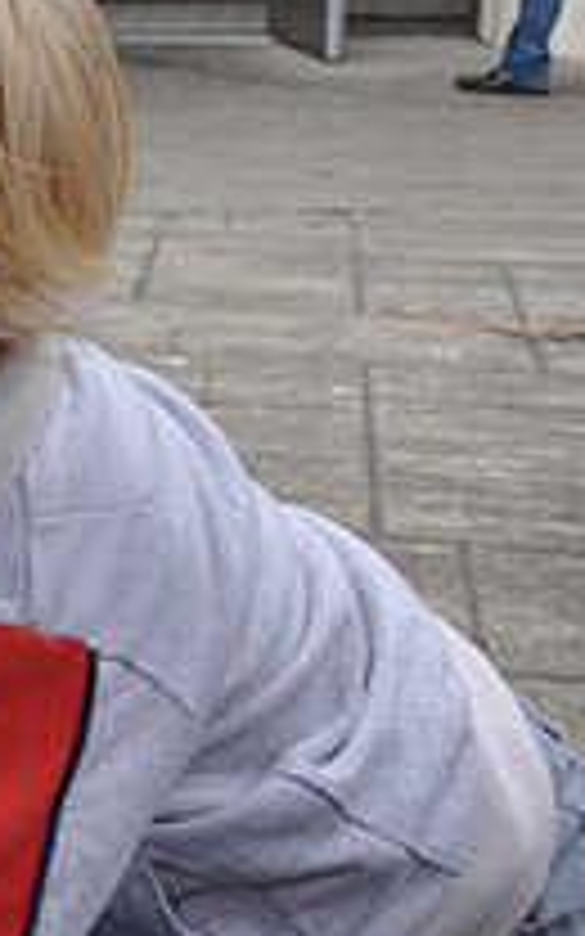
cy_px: 196
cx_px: -702
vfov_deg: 22.9
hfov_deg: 12.3
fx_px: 2281
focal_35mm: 89
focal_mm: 21
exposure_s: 1/250
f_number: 8
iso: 320
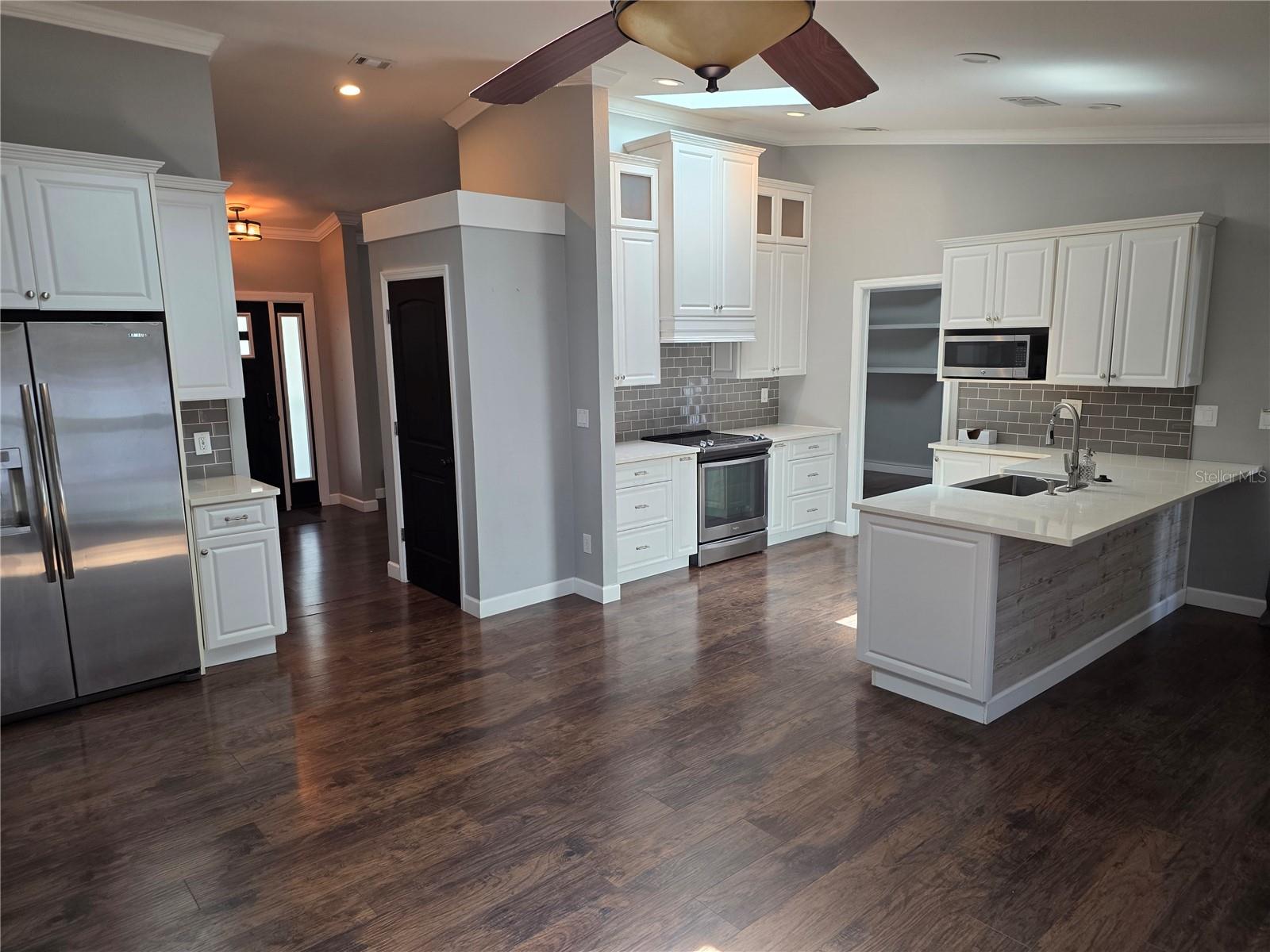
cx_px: 635
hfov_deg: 73.9
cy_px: 476
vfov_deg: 58.9
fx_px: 844
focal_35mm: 23
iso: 125
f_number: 1.7
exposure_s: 1/120
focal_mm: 6.25
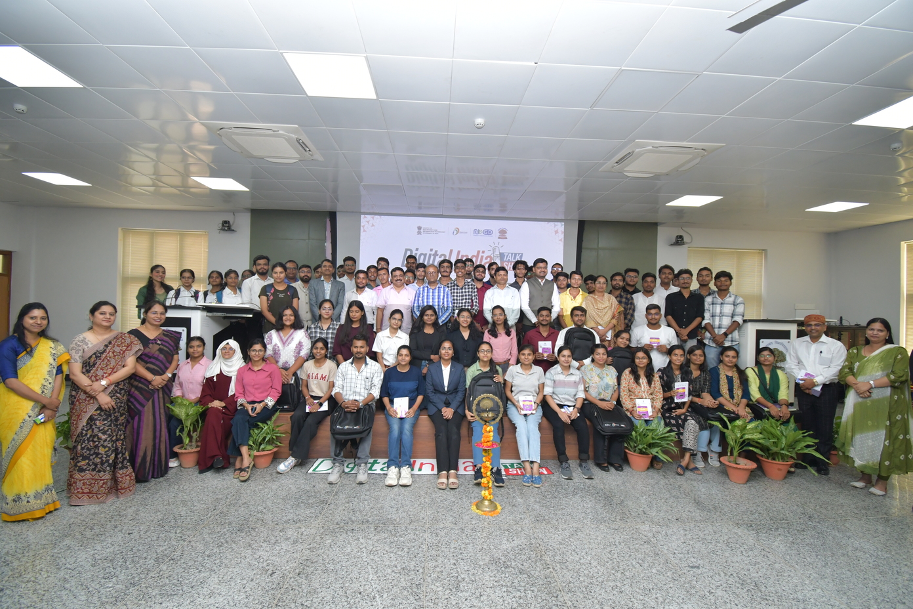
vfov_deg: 77.3
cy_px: 304
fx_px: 380
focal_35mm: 15
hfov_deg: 100.4
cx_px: 456
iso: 800
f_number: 5
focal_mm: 10
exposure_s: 1/200
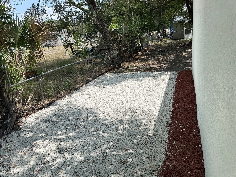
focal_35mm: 24
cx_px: 118
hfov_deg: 71.6
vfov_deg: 56.8
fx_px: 164
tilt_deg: -18.0
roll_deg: +8.6
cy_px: 88
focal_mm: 6.76
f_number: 1.78
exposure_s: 1/3021
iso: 80
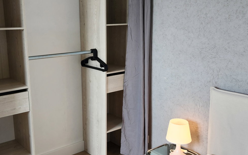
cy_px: 72
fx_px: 270
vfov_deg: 32.0
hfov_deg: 48.9
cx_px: 97
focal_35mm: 40
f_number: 1.8
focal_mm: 5.4
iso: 80
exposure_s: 1/180
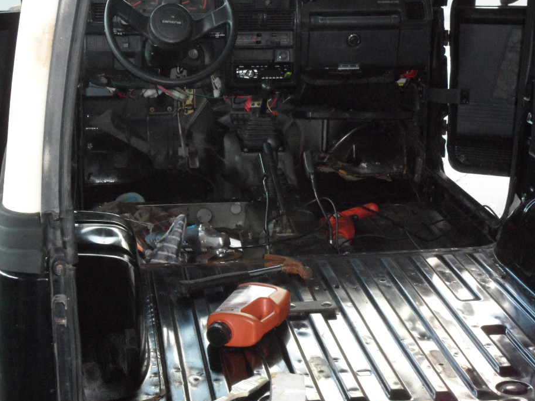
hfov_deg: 27.4
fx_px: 1097
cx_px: 291
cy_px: 202
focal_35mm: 71
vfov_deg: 20.7
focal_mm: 11.2
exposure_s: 1/60
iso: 640
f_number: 5.6
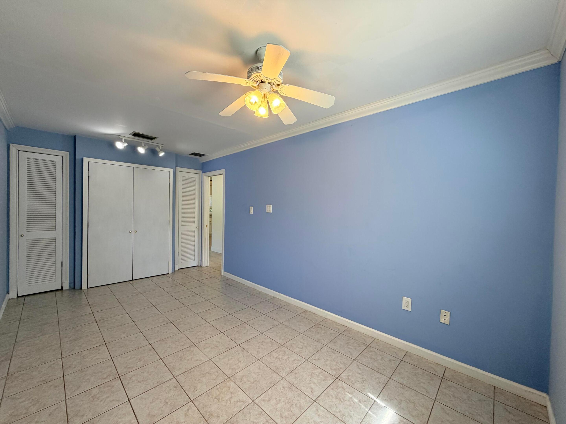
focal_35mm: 14
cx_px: 283
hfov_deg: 102.1
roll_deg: -0.7
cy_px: 212
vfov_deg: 85.7
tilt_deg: -0.4
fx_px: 229
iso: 125
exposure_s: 1/120
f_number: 2.2
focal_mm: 2.22
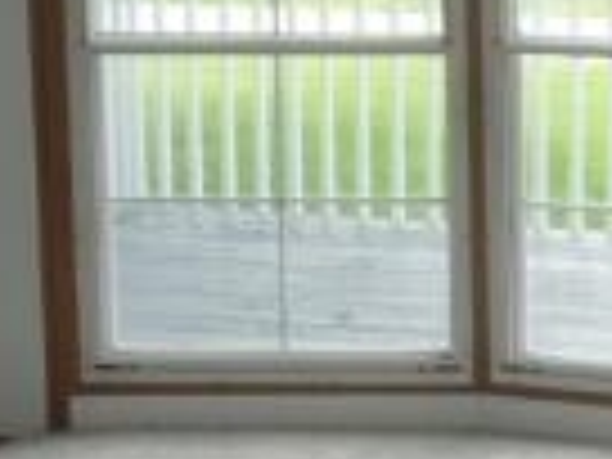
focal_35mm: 132
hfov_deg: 14.4
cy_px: 126
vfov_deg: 11.2
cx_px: 778
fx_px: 2334
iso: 100
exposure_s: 1/125
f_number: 3.3
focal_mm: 5
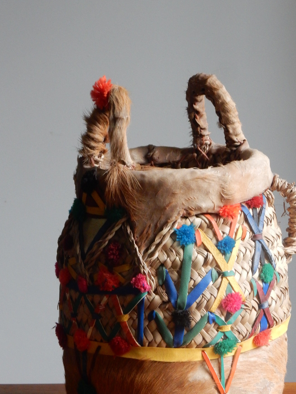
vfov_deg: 17.5
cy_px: 259
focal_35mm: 112
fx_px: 1277
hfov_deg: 13.2
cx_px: 184
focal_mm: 14.9
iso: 400
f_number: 5
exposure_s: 1/80
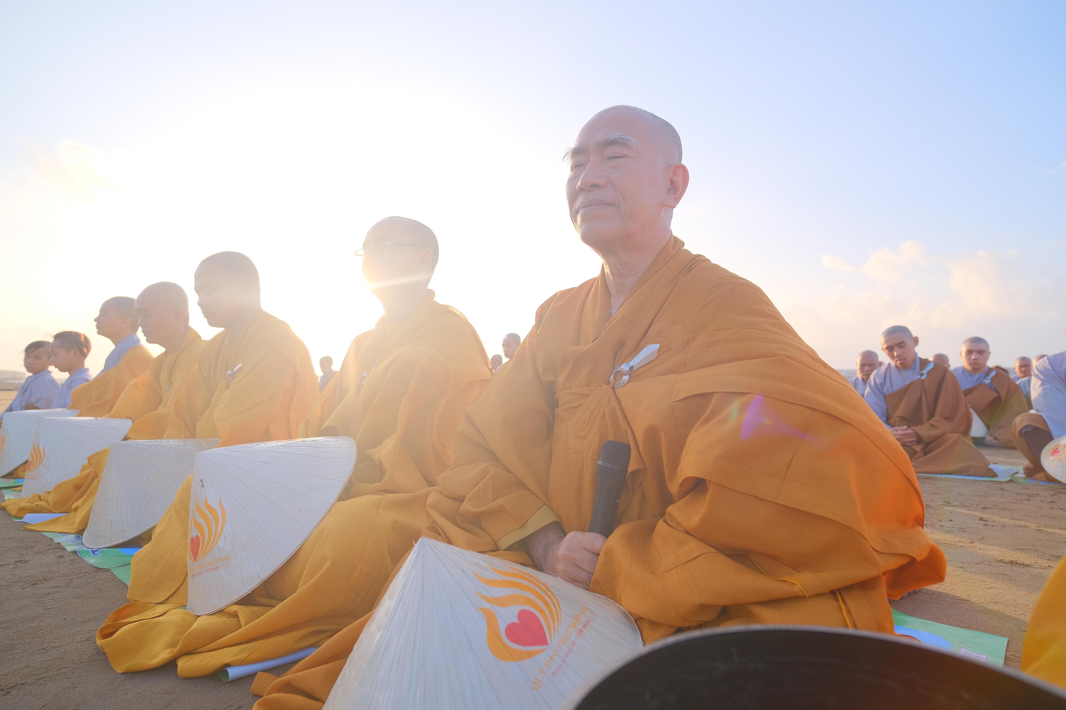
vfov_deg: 61.9
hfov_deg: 84.0
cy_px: 355
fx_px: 592
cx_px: 533
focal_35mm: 20
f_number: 3.2
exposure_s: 1/1000
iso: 800
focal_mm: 13
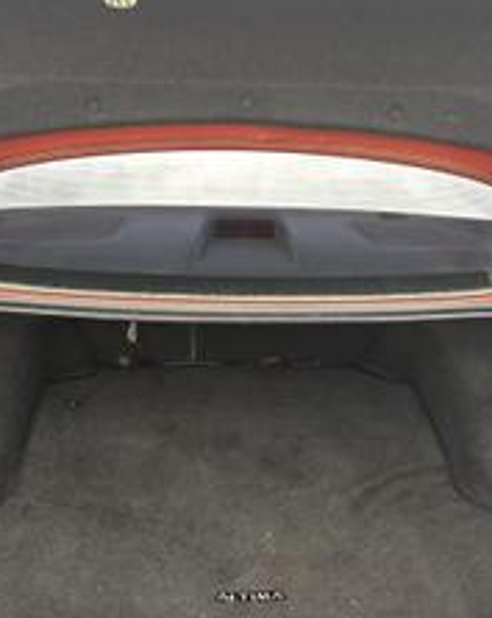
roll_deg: -4.3
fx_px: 730
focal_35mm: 40
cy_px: 320
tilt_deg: -28.4
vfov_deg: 45.8
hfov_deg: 37.3
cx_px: 247
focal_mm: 6.86
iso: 80
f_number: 1.78
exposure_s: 1/309
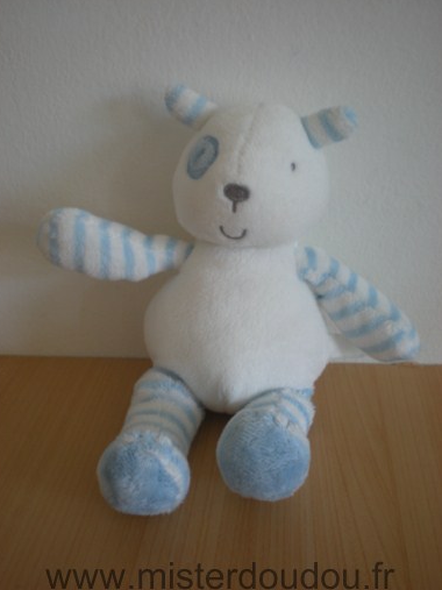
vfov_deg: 47.9
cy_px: 297
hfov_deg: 36.8
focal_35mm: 39
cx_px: 219
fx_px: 664
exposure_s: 1/9.8
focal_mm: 6.3
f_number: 3.1
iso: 64
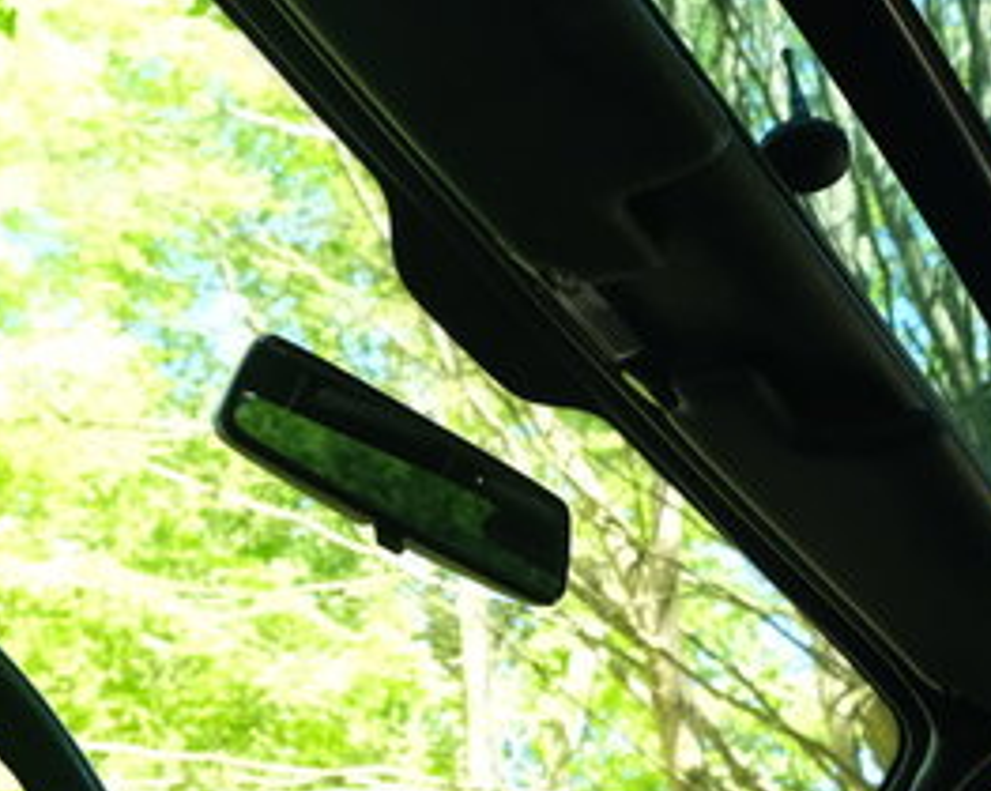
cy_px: 478
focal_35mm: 74
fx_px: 2169
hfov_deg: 25.6
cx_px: 682
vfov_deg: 20.6
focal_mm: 18
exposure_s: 1/100
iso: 2000
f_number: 4.5
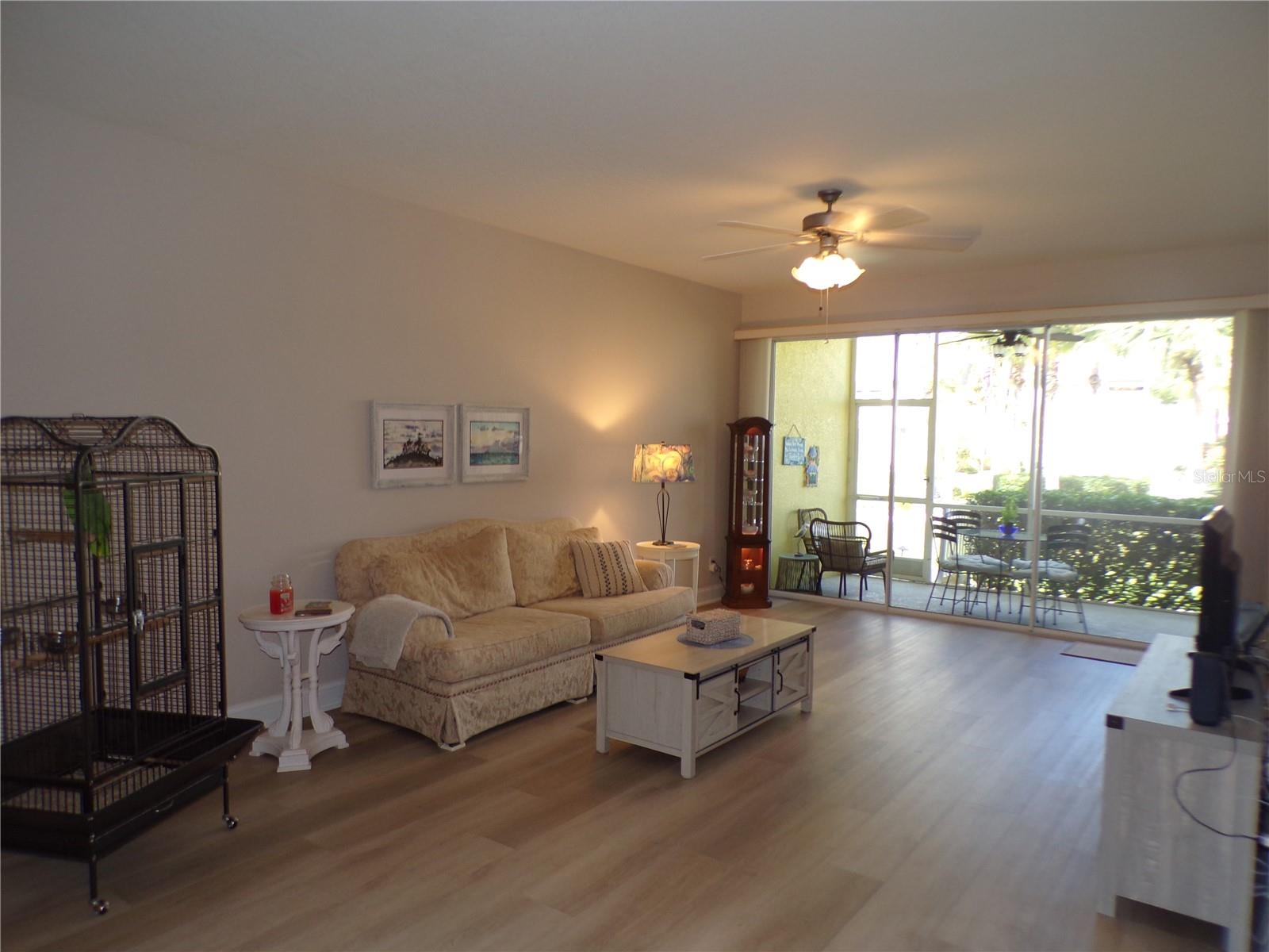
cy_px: 476
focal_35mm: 24
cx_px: 634
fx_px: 880
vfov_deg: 56.8
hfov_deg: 71.6
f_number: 3
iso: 100
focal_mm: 4.3
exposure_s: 1/40
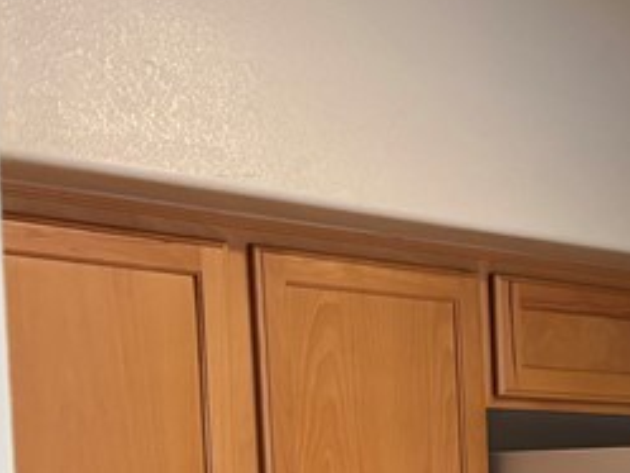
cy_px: 648
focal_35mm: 107
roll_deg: +0.8
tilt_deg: -3.9
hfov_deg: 15.8
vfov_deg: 13.3
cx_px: 1116
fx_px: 1948
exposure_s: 1/60
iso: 160
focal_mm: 5.96
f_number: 1.6
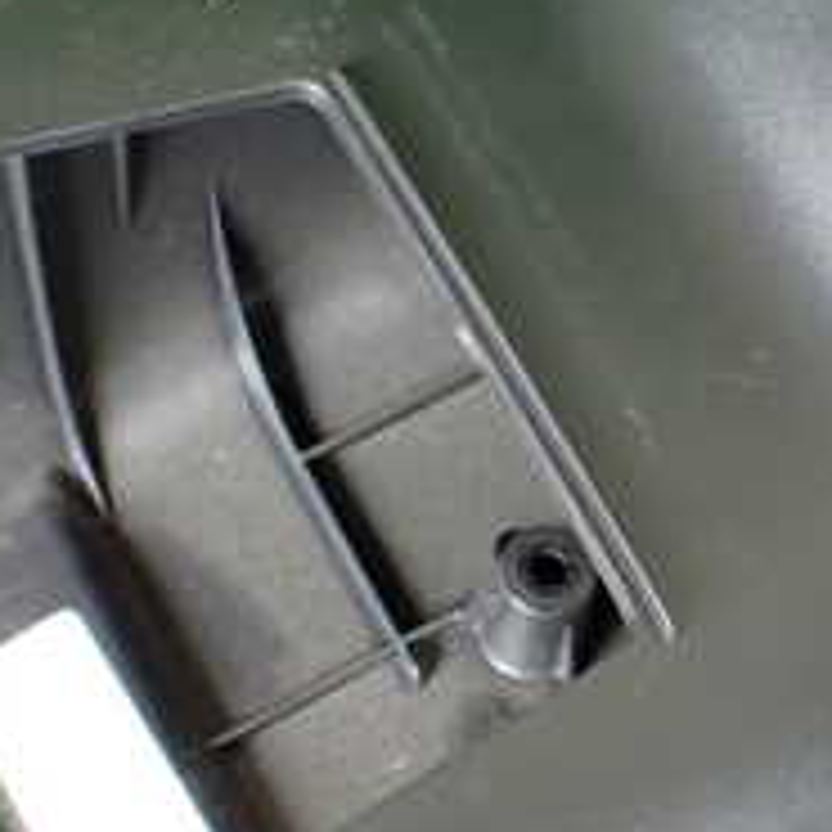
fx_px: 2339
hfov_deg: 20.0
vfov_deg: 20.2
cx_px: 616
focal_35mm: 86
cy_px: 378
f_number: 2.3
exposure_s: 1/40
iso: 800
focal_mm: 5.4
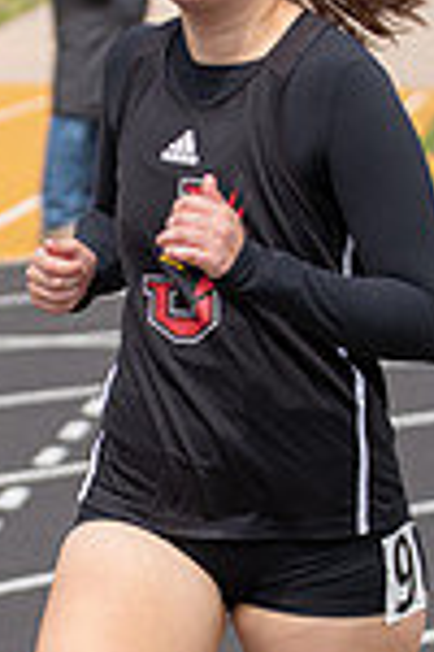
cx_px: 130
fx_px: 5714
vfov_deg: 6.5
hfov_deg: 4.3
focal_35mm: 316
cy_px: 448
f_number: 2.8
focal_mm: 70
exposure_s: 1/1000
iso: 100
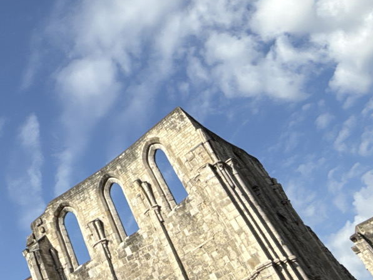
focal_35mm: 47
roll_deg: +19.1
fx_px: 506
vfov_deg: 30.6
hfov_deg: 36.6
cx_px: 5
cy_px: 90
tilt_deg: +42.2
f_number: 2.2
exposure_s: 1/2320
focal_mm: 2.22
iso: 50
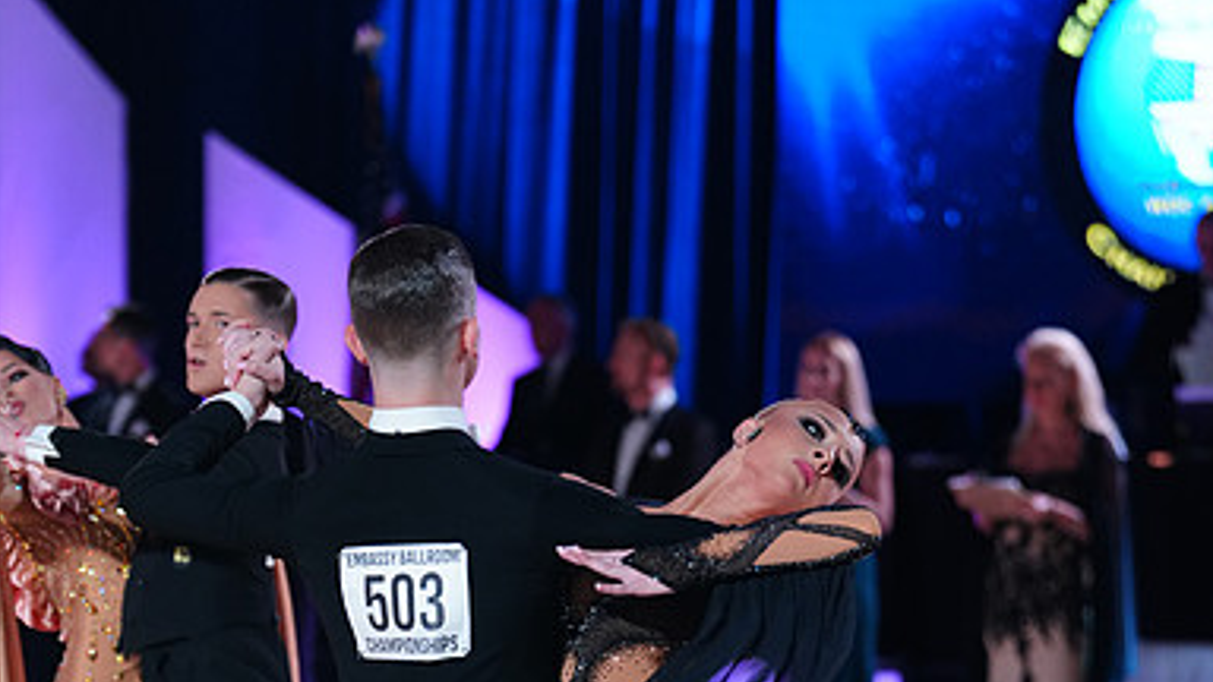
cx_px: 608
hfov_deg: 12.6
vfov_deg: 7.0
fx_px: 5500
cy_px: 849
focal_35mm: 171
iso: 2000
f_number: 2.8
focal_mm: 108
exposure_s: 1/400
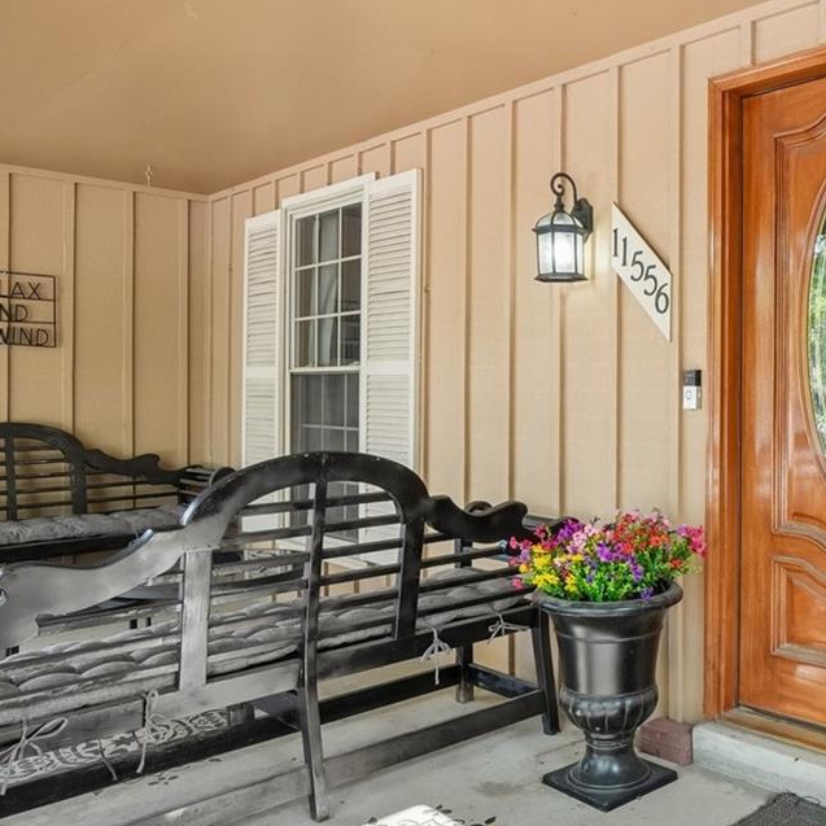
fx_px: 864
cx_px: 724
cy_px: 406
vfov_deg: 51.1
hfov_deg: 46.7
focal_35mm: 32
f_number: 8
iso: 400
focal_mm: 10
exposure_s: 1/60
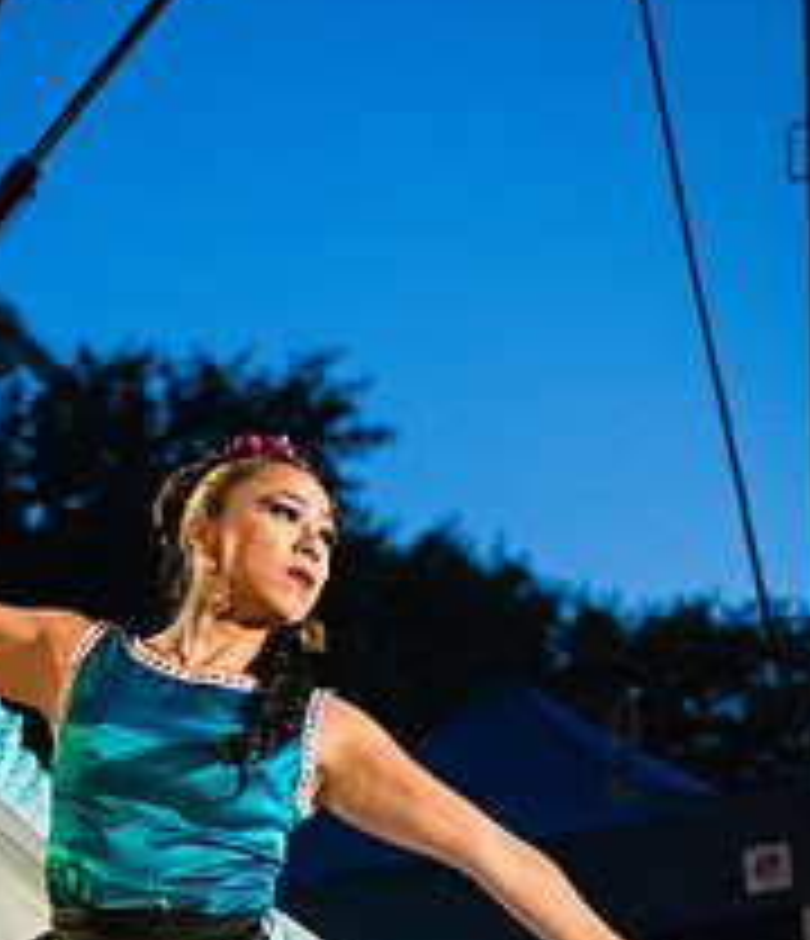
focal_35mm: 117
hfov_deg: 13.7
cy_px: 917
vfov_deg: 15.7
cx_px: 249
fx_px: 3356
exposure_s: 1/800
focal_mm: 38
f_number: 2.8
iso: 4000
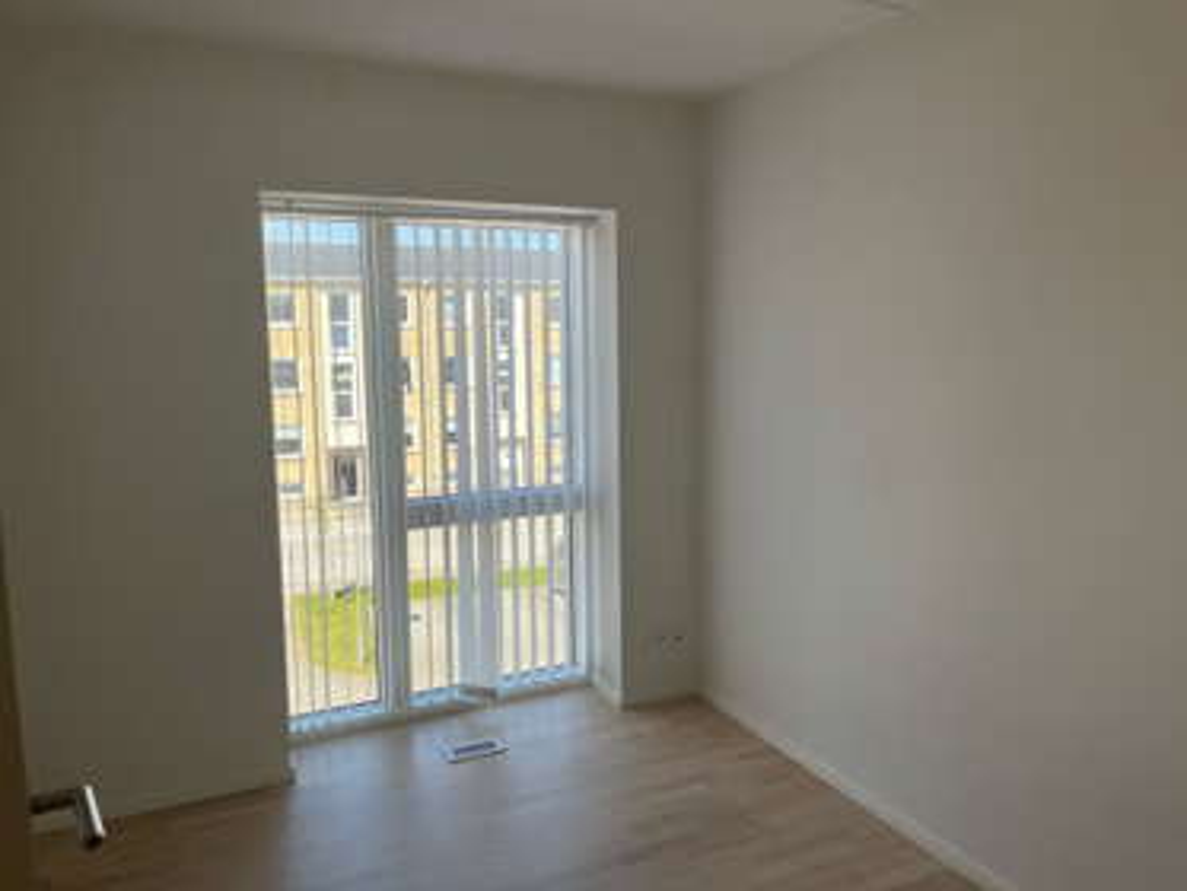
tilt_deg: -6.6
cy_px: 446
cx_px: 594
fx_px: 892
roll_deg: +0.7
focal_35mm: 26
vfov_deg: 53.1
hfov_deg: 67.3
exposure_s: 1/649
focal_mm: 5.1
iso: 50
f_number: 1.6
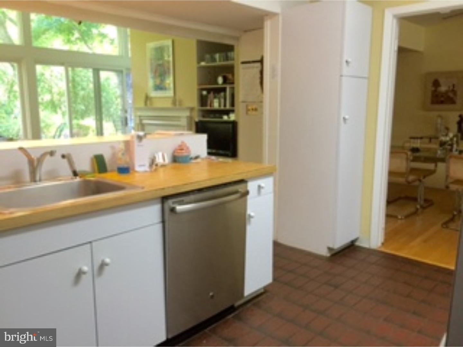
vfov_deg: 48.2
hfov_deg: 61.7
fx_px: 388
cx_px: 232
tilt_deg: -9.6
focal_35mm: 29
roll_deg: -1.0
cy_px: 174
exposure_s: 1/15
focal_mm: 4.15
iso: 80
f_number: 2.2
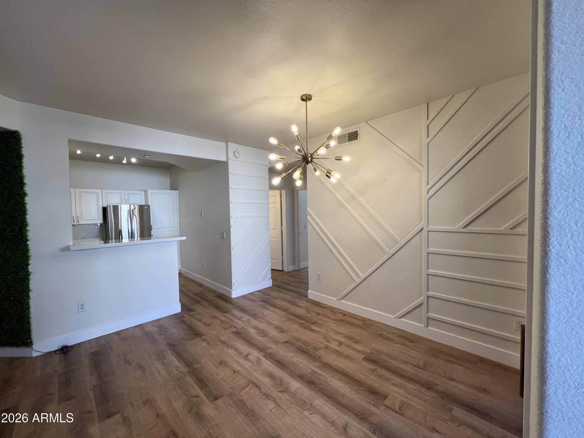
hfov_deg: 106.2
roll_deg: +1.8
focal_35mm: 13
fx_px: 219
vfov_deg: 89.9
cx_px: 292
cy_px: 219
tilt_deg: -1.9
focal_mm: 1.57
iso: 125
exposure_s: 1/120
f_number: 1.8
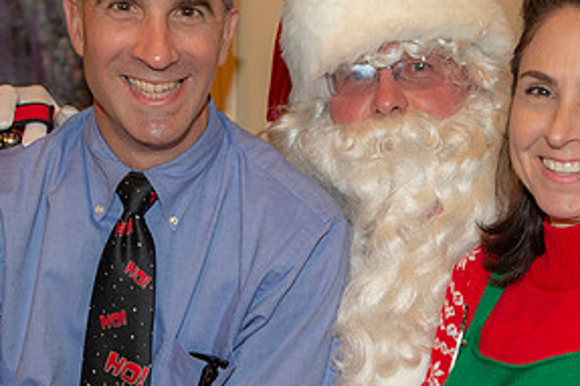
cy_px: 232
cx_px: 352
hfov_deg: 22.4
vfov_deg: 15.0
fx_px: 1465
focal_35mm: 91
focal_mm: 45
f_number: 3.5
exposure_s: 1/60
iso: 800
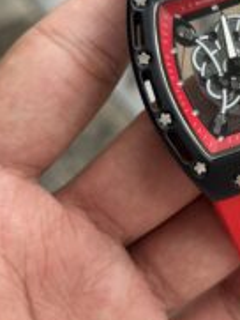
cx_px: 249
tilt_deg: -59.7
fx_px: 979
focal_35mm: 106
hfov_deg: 13.7
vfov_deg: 18.5
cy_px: 134
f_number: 1.78
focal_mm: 6.76
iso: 80
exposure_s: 1/121
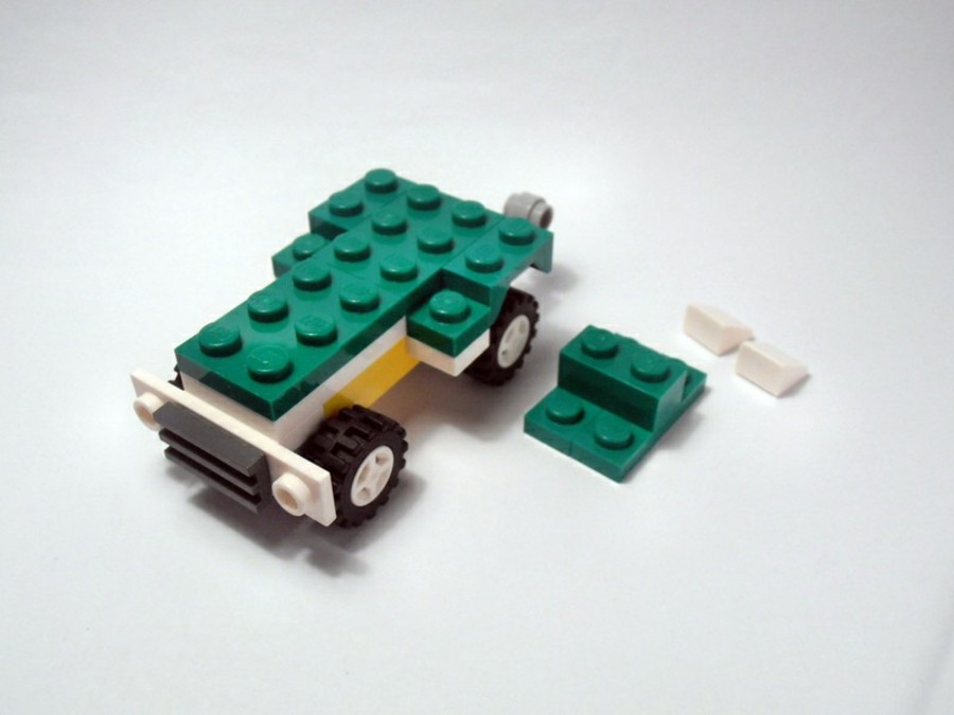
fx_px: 1020
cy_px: 358
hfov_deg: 50.1
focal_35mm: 37
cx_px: 477
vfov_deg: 38.7
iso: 80
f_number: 3.9
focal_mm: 6.61
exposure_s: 1/100
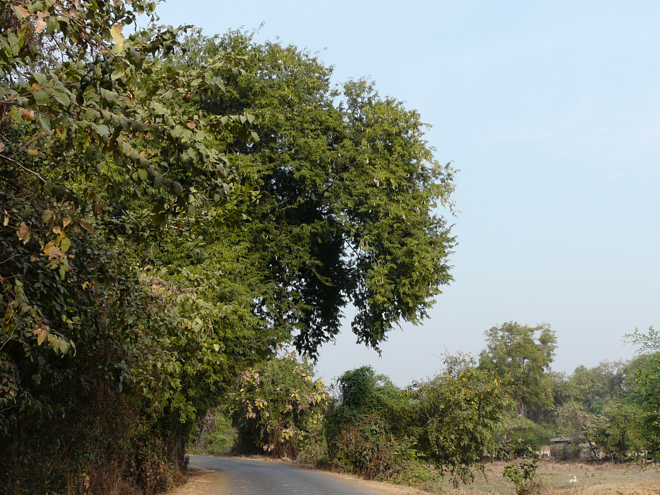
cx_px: 330
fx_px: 858
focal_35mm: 45
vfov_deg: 32.2
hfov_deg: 42.1
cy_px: 248
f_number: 4.5
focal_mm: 4.6
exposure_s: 1/200
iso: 100
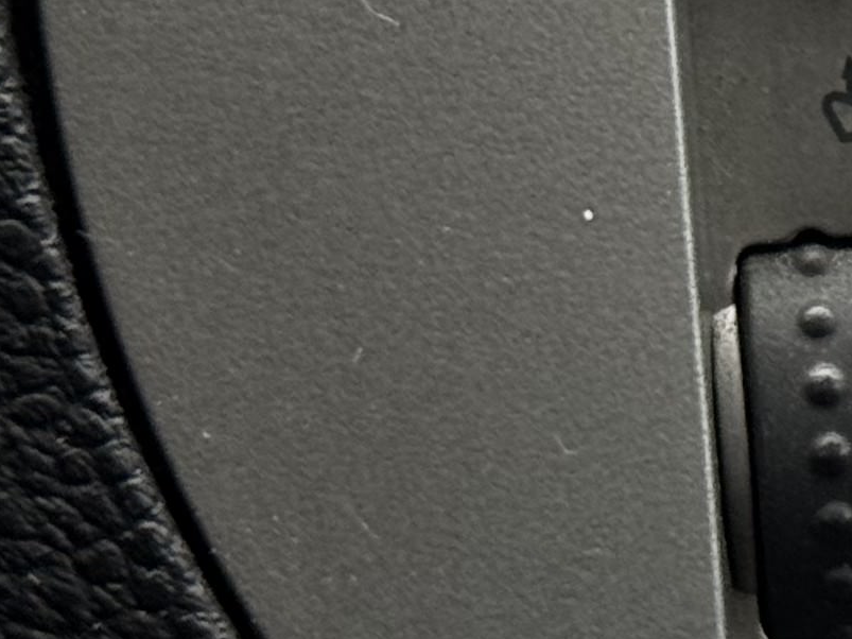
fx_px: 5931
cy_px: -129
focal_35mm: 241
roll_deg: -1.0
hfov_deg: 7.8
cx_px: 1855
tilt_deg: -27.4
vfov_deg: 6.1
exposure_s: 1/125
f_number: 1.78
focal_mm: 6.76
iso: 80
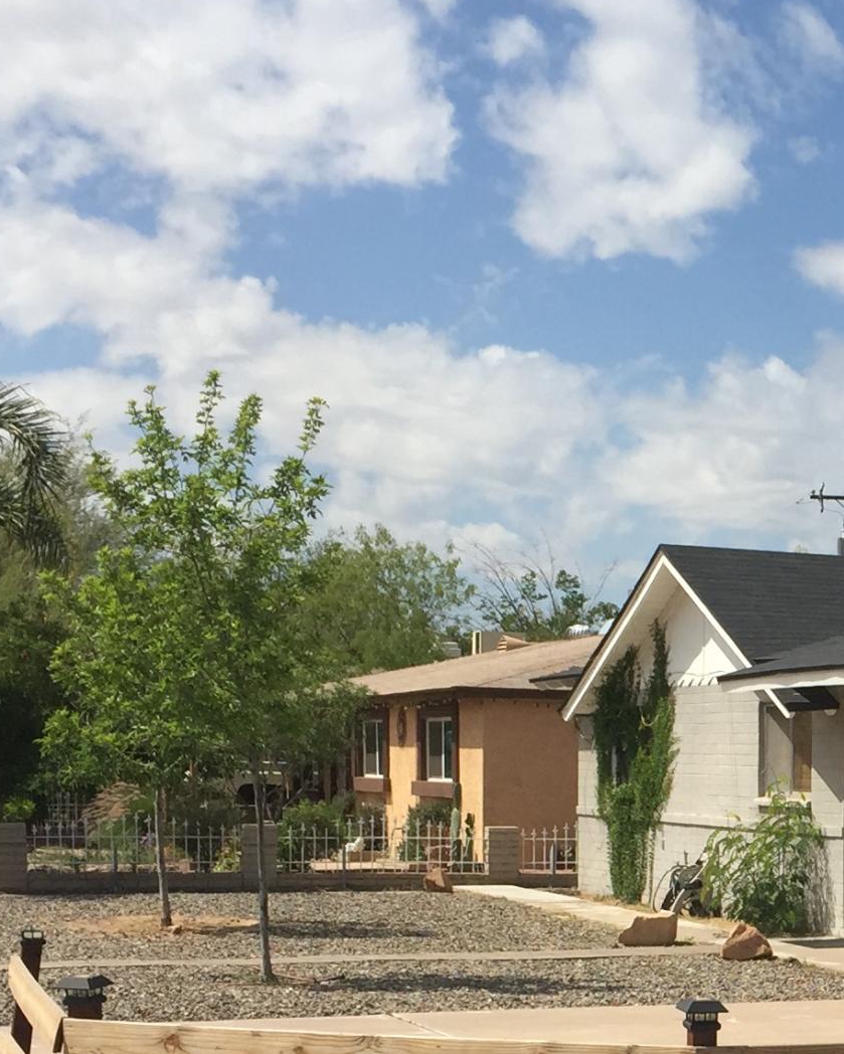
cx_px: 1017
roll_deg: -3.1
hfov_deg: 18.0
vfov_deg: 22.8
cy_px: 991
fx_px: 2528
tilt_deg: -5.2
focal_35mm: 81
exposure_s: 1/3049
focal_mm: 4.15
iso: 32
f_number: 2.2
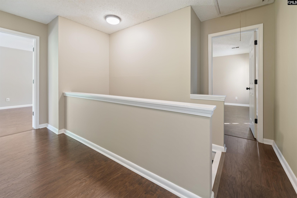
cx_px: 148
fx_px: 115
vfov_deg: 81.2
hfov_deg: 104.3
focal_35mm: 14
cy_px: 99
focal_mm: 14
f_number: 9
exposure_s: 1/1.67
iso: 250
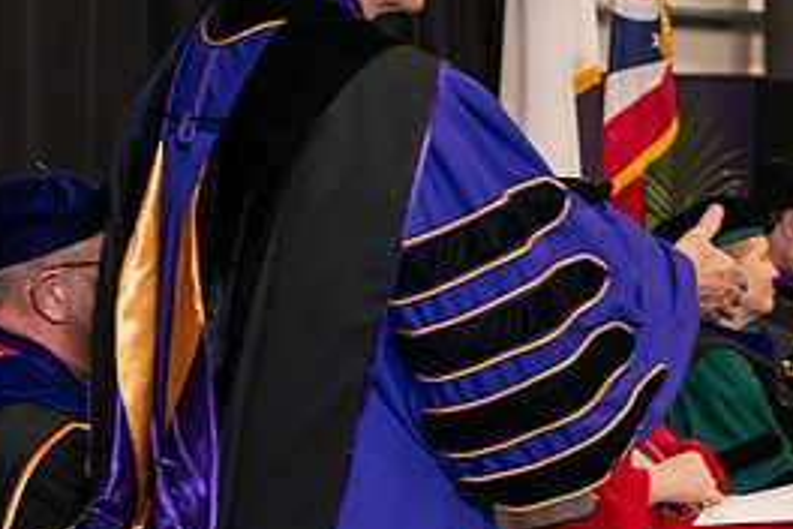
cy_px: 194
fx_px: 3392
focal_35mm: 154
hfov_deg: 13.2
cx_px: 802
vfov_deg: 8.9
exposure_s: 1/125
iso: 1600
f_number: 5
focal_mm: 70
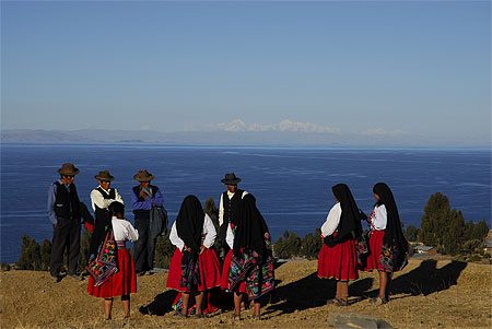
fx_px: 1436
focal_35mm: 105
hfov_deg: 19.4
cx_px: 246
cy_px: 164
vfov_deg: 13.1
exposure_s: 1/320
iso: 100
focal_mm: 70
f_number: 10
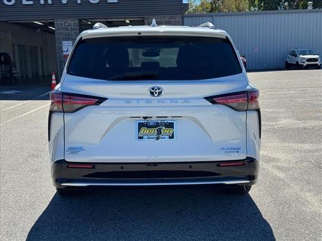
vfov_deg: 30.3
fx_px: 446
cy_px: 120
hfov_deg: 39.7
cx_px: 161
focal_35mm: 48
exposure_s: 1/3425
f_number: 1.78
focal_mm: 6.76
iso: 64
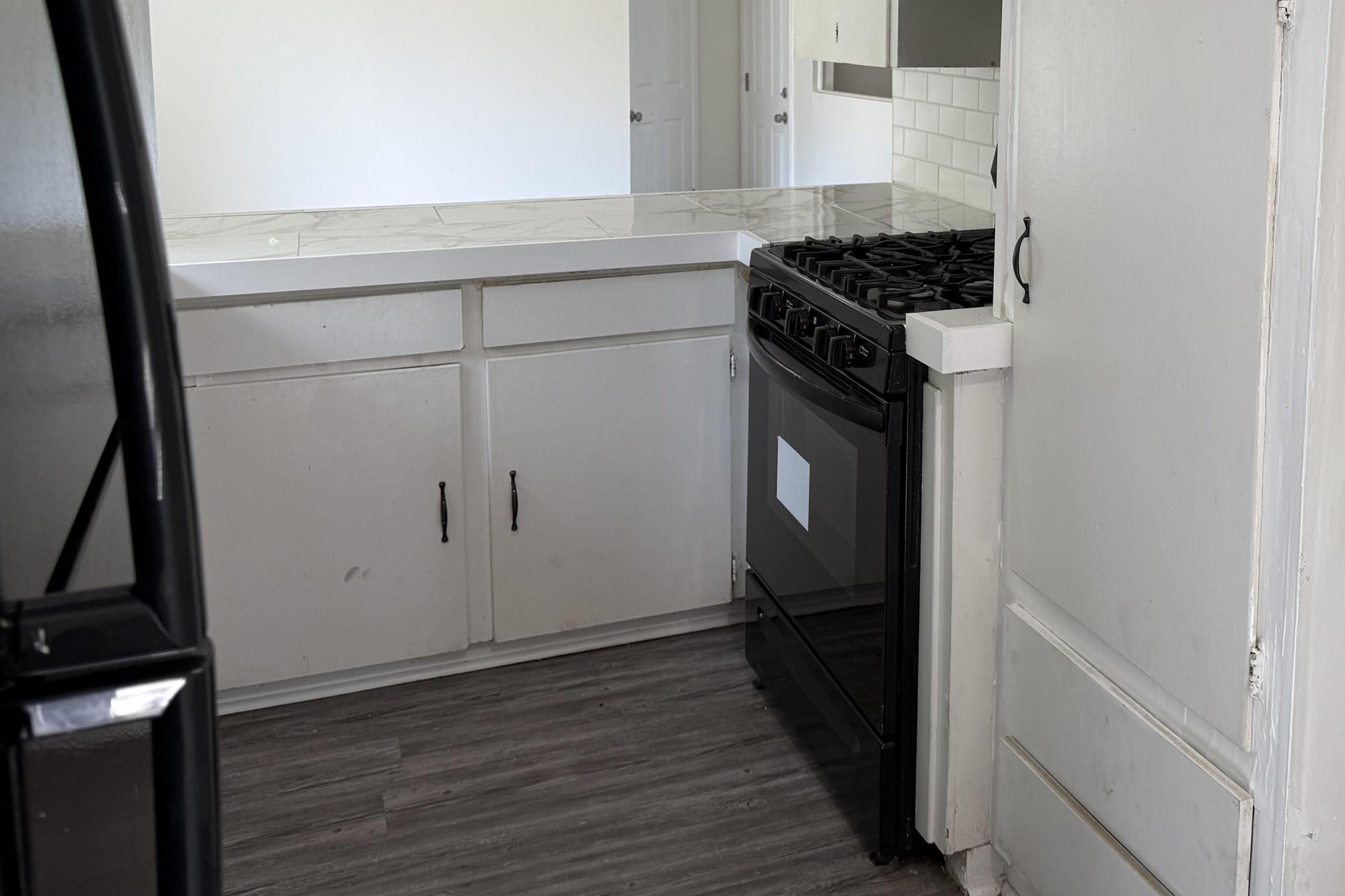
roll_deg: -0.9
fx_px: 1345
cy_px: 178
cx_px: 896
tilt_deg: -8.1
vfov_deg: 35.7
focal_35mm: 36
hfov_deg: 52.1
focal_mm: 6.76
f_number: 1.78
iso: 80
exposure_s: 1/120
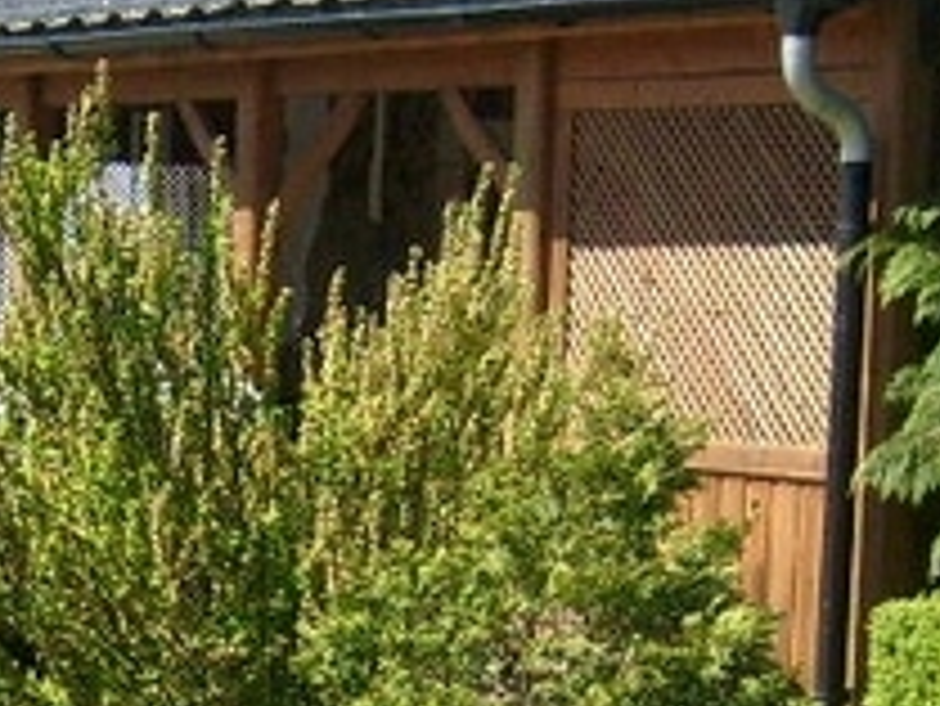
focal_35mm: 134
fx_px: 3641
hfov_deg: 14.5
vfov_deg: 11.0
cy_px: 675
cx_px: 36
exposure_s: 1/125
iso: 80
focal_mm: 5.8
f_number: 7.1
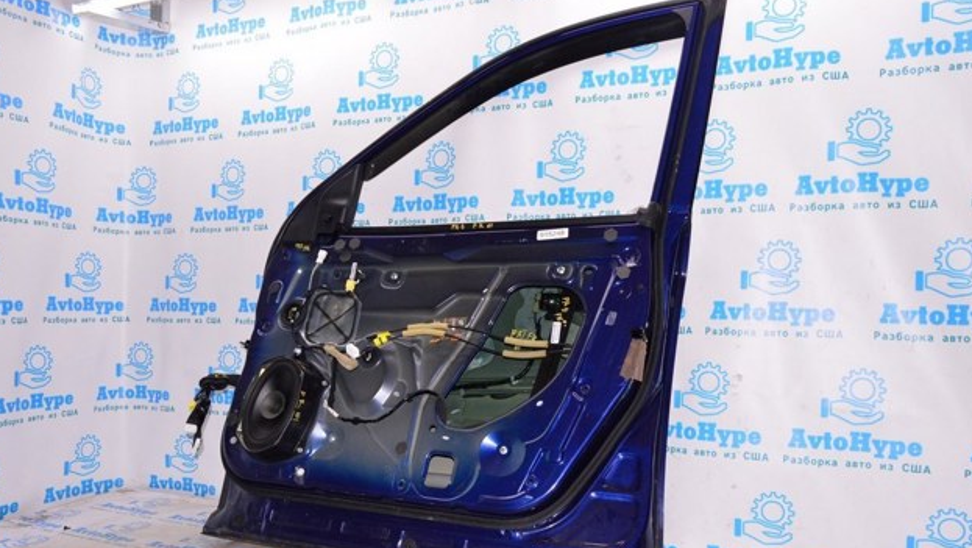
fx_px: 748
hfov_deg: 66.0
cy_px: 322
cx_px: 481
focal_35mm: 29
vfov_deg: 40.1
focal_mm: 18
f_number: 8
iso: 1600
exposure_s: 1/200
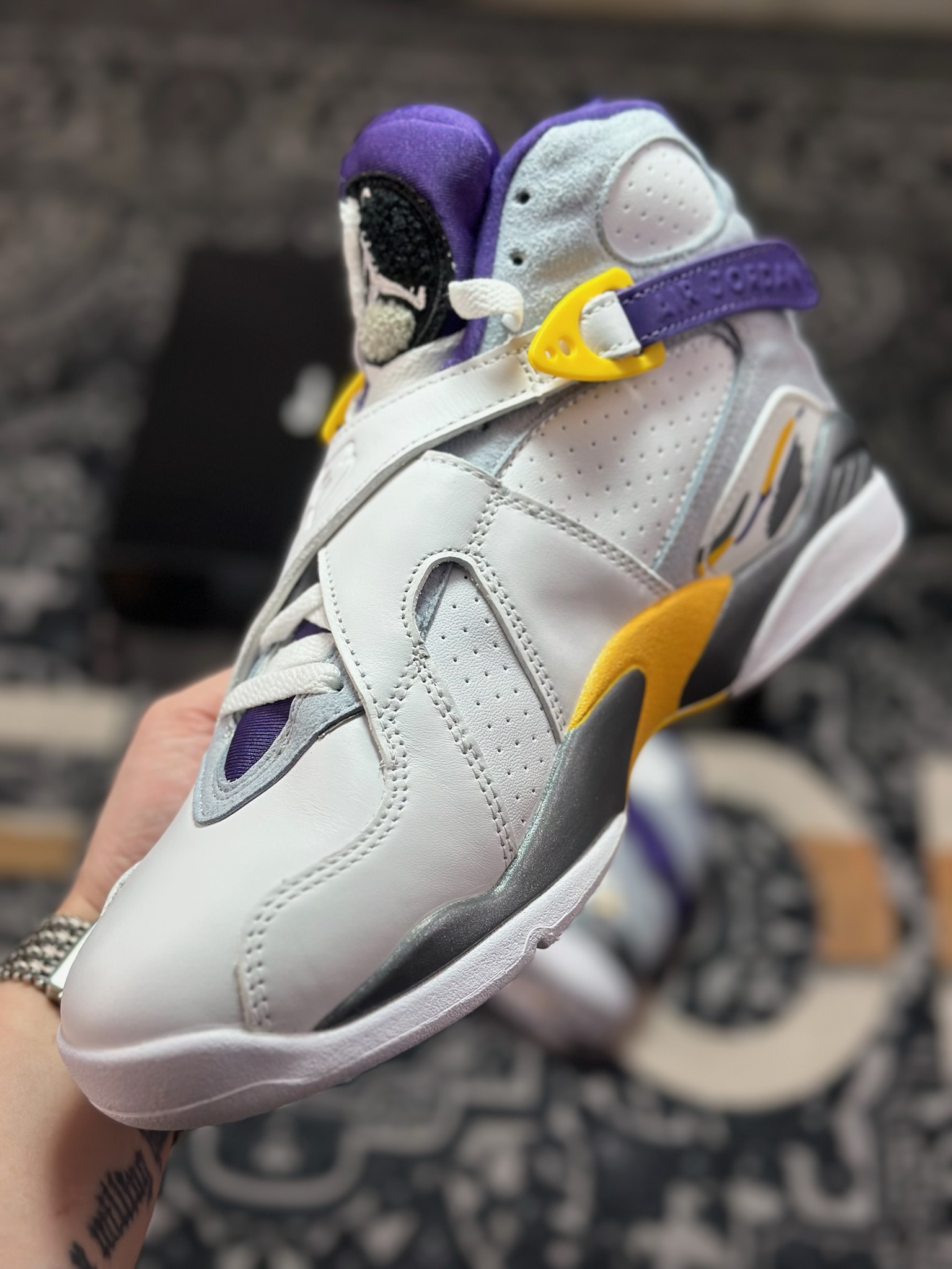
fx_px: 1760
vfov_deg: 39.7
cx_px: 476
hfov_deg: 30.3
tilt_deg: -53.7
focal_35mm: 48
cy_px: 634
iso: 80
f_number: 1.78
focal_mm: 6.86
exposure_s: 1/1453
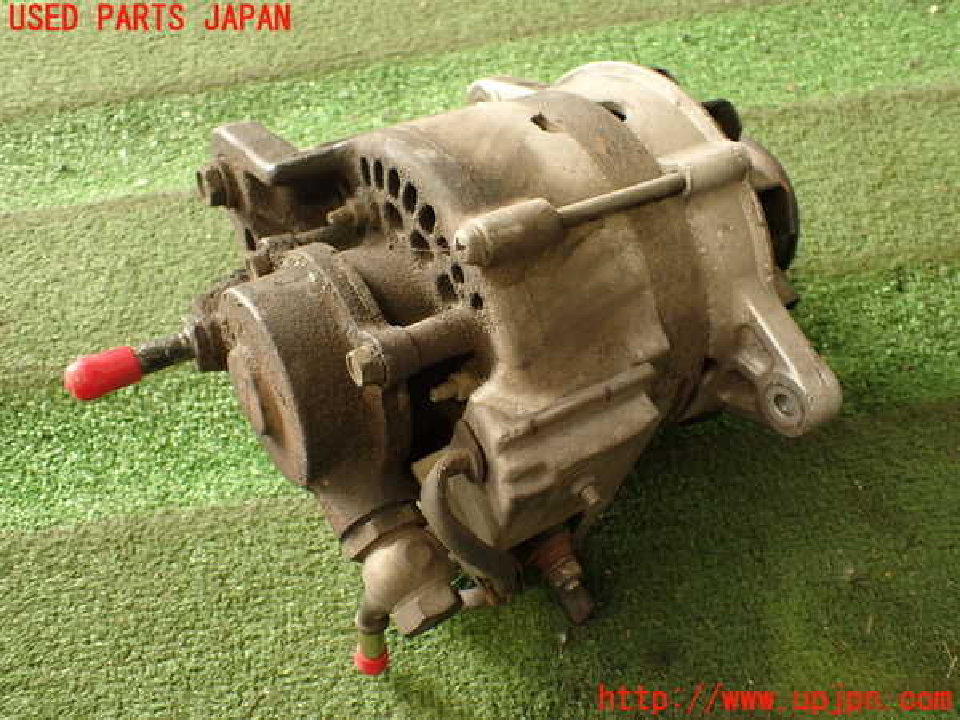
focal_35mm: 32
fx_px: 887
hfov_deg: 56.8
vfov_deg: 44.2
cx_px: 480
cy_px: 360
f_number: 2.4
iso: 200
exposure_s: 1/40
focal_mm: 5.79
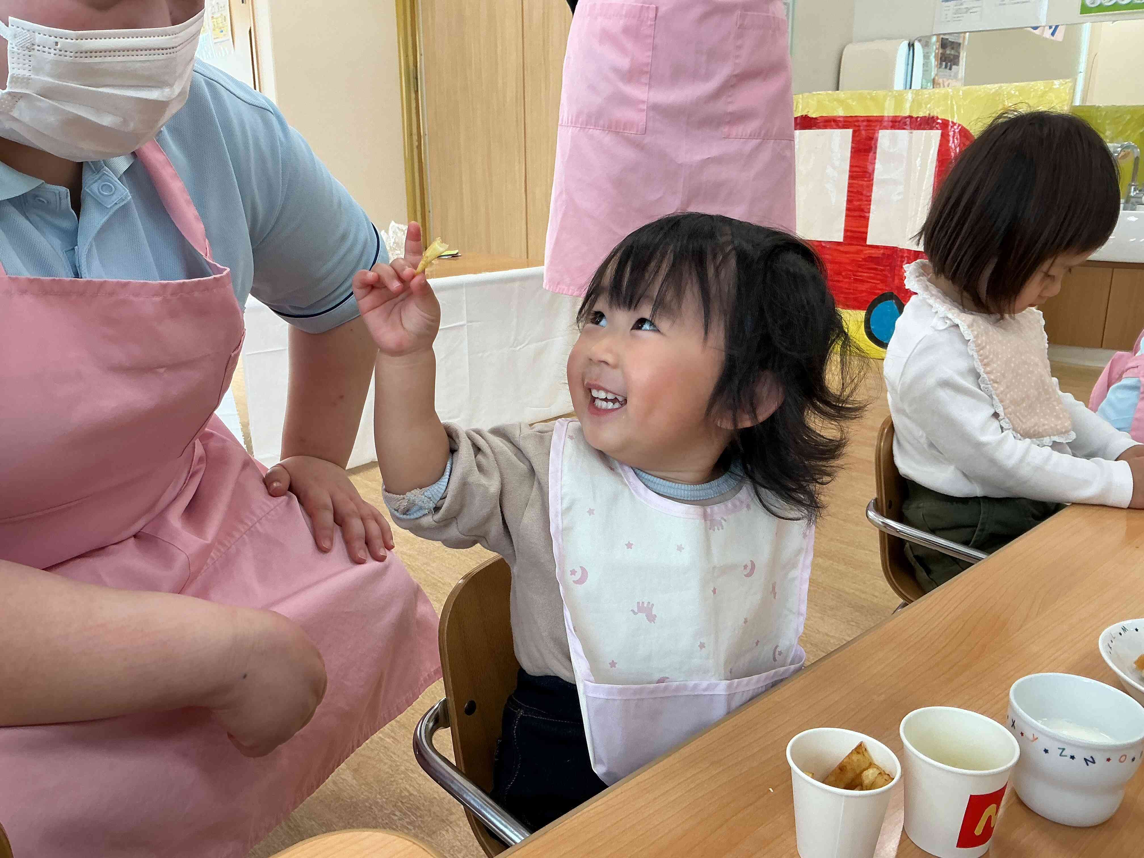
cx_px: 572
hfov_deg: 61.7
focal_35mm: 29
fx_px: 958
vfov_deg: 48.2
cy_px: 429
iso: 50
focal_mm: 3
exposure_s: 1/120
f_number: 1.8
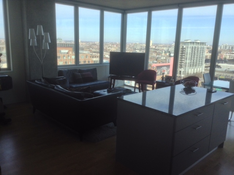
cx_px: 117
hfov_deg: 55.4
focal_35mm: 33
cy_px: 88
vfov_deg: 42.8
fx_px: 223
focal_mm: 3.3
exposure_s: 1/360
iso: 25
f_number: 2.4
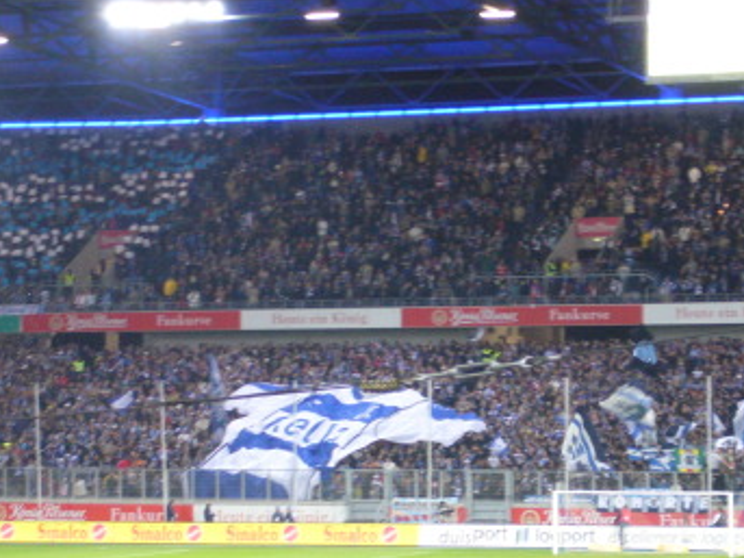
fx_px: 3287
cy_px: 346
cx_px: 505
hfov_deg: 12.9
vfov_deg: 9.7
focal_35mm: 153
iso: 200
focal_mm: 17.4
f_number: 5
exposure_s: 1/15
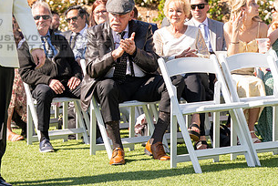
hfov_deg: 15.3
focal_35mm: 133
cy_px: 35
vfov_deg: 10.3
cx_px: 42
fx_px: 1028
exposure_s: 1/800
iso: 200
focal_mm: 70
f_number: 4.5
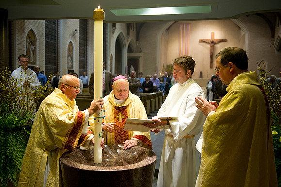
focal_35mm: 35
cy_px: 94
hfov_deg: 54.5
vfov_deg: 37.8
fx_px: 273
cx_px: 140
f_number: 2.8
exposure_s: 1/200
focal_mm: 35
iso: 2000
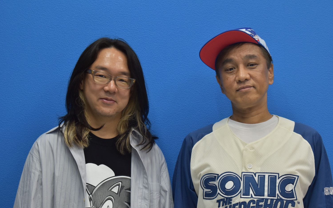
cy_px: 108
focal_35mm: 85
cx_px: 166
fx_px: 767
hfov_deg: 24.5
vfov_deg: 15.5
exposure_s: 1/60
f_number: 5.6
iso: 560
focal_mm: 55
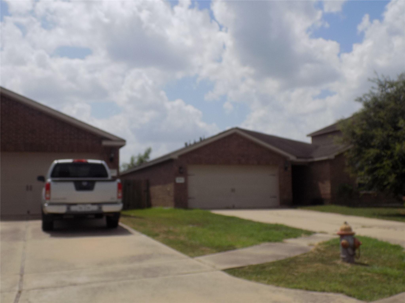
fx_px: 480
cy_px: 152
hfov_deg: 45.8
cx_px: 202
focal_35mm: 41
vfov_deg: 35.1
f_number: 11.5
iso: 80
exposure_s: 1/200
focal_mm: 7.3
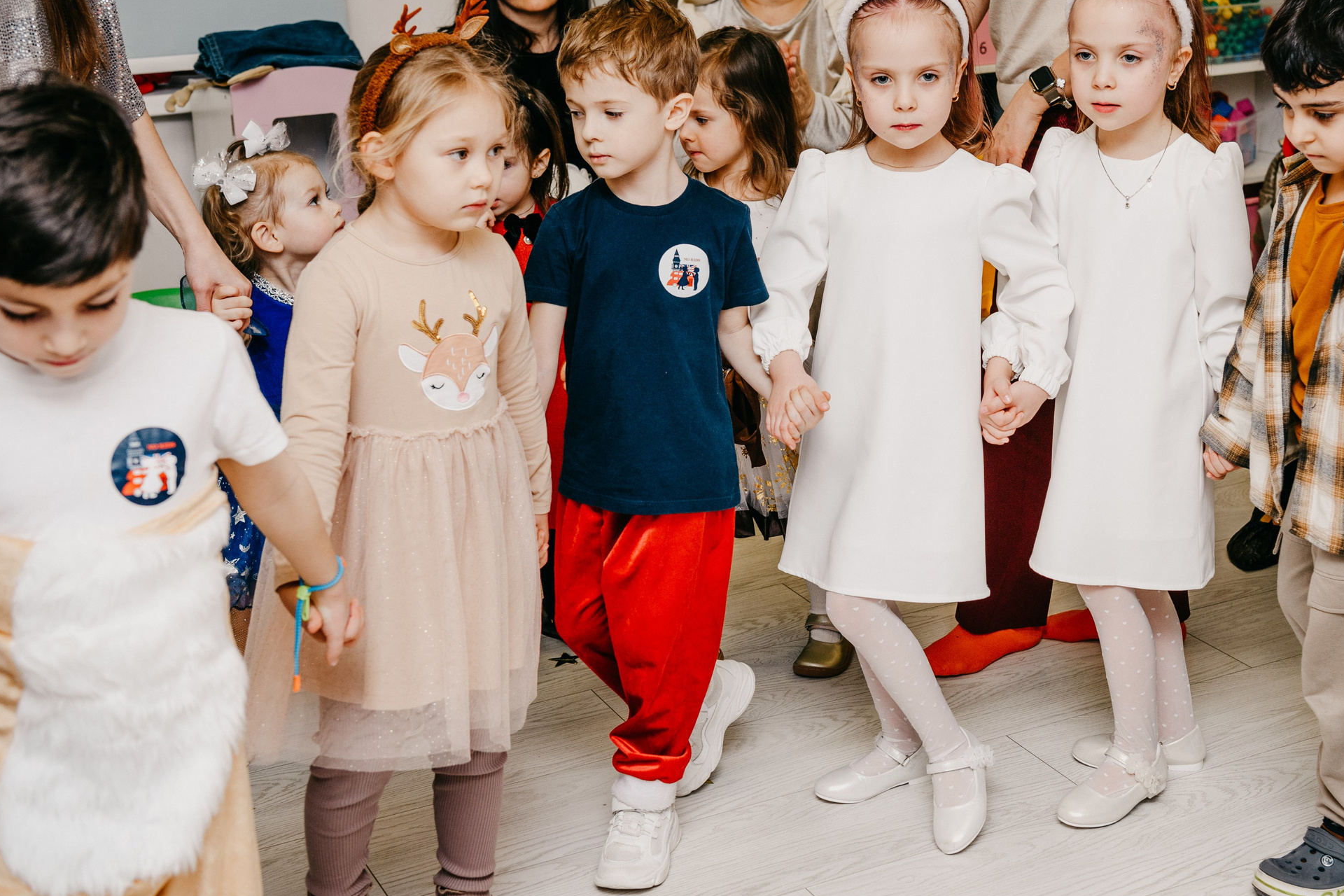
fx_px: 2240
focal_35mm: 60
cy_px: 336
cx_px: 865
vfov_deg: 22.6
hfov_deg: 33.2
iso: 250
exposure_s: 1/160
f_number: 4.5
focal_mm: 45
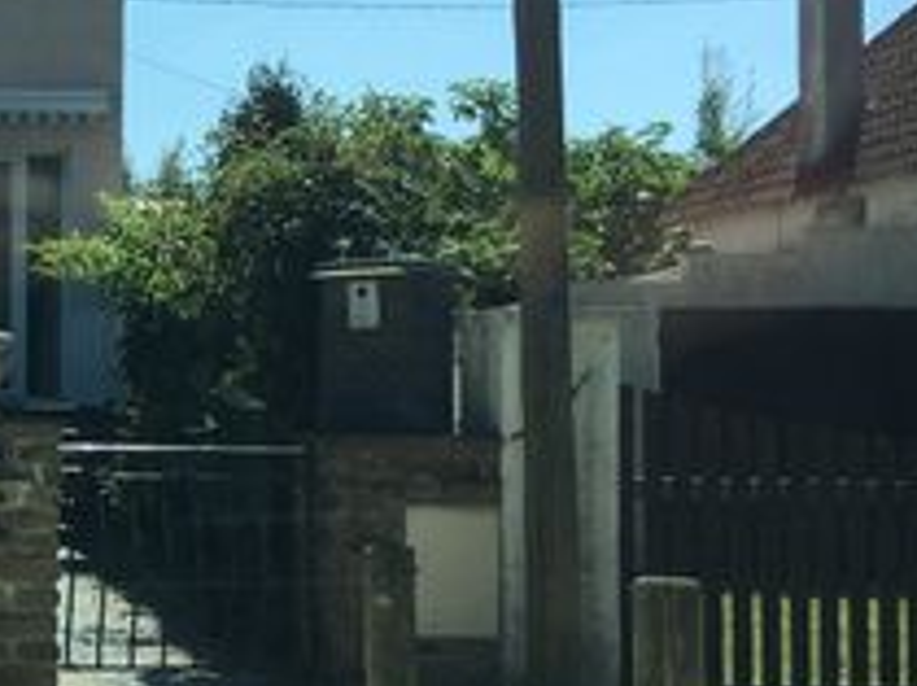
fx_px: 2196
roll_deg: -0.2
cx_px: -380
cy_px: 323
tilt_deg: +2.1
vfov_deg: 17.7
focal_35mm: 83
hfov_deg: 20.7
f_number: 2.2
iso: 25
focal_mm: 4.15
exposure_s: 1/1326
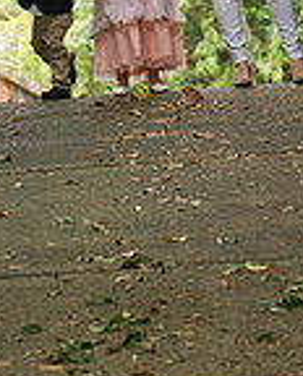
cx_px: 80
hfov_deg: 3.8
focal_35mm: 409
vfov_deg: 4.7
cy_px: -131
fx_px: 4565
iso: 400
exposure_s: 1/200
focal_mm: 140
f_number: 4
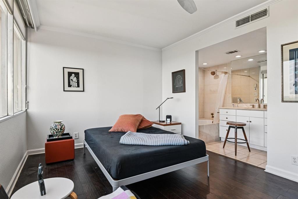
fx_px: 157
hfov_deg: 86.9
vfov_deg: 64.5
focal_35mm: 19
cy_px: 100
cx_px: 149
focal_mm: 19
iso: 400
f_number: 8
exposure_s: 1/50
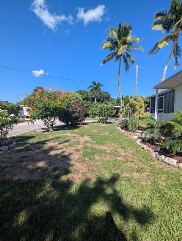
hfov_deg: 78.3
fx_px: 112
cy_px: 120
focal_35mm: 16
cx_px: 91
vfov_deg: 94.4
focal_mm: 2.35
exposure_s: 1/1227
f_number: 2.2
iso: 49
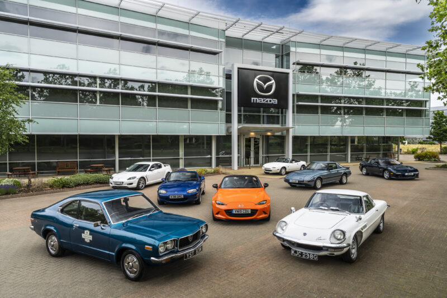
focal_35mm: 24
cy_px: 149
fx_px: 298
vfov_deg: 53.1
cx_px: 224
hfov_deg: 73.8
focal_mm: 24
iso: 50
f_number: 9
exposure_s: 1/60
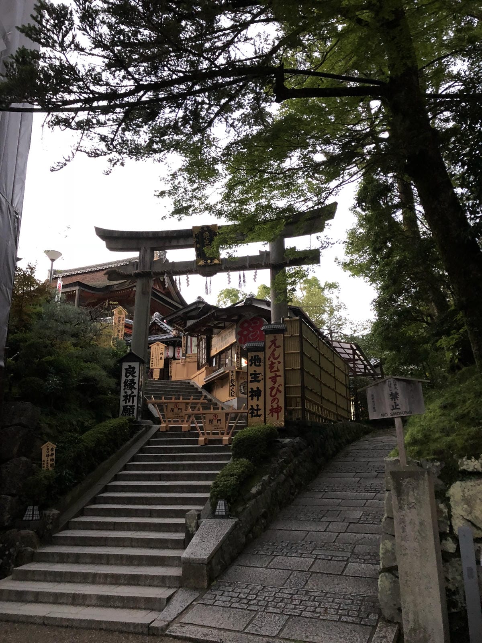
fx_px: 538
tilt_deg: +16.5
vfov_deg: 61.7
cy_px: 322
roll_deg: -0.4
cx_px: 241
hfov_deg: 48.2
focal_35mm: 29
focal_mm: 3.99
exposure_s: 1/6
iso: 100
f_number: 1.8
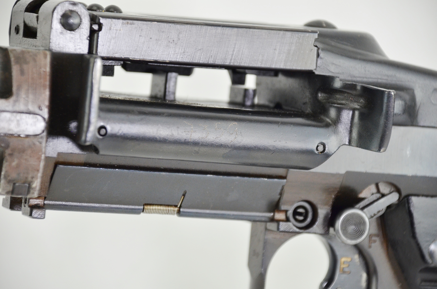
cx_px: 218
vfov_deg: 6.8
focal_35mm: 202
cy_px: 144
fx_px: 2453
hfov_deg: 10.2
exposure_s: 1/200
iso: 800
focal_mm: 135
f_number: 5.6
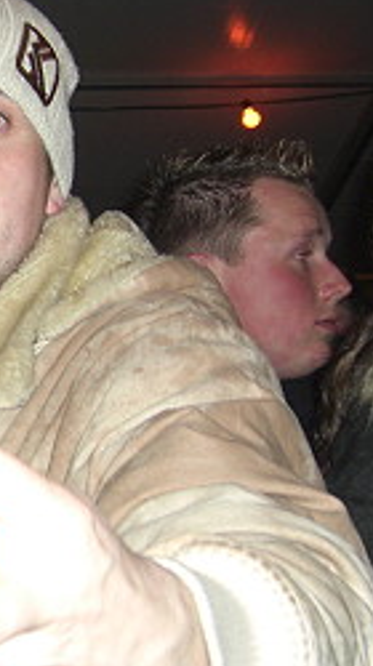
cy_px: 316
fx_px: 1658
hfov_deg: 12.0
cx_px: -252
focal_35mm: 94
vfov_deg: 22.7
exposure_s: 1/60
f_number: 2.8
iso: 200
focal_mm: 7.9
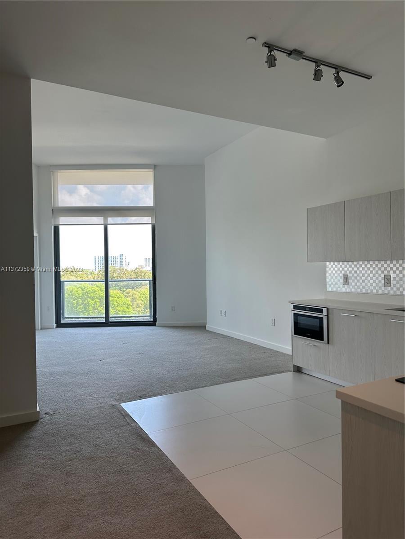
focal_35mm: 24
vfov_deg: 71.6
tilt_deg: -0.7
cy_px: 270
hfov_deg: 56.8
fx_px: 374
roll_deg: +0.7
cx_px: 202
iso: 80
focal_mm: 6.86
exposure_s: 1/205
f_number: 1.78
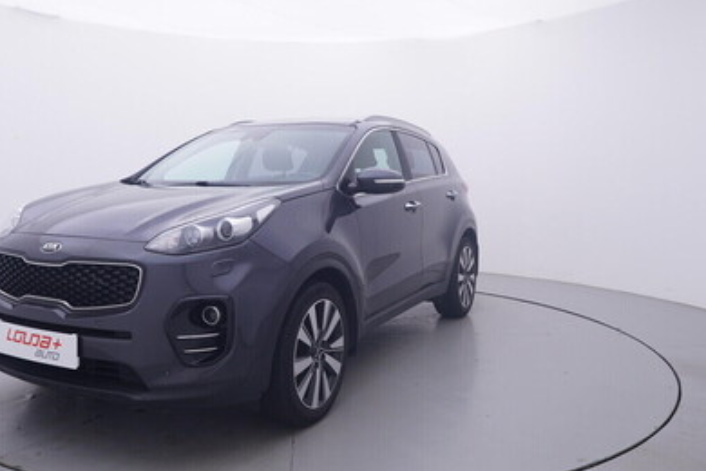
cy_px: 211
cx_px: 305
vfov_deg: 41.4
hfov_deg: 59.0
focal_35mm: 32
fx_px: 622
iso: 200
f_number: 5
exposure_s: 1/80
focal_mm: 15
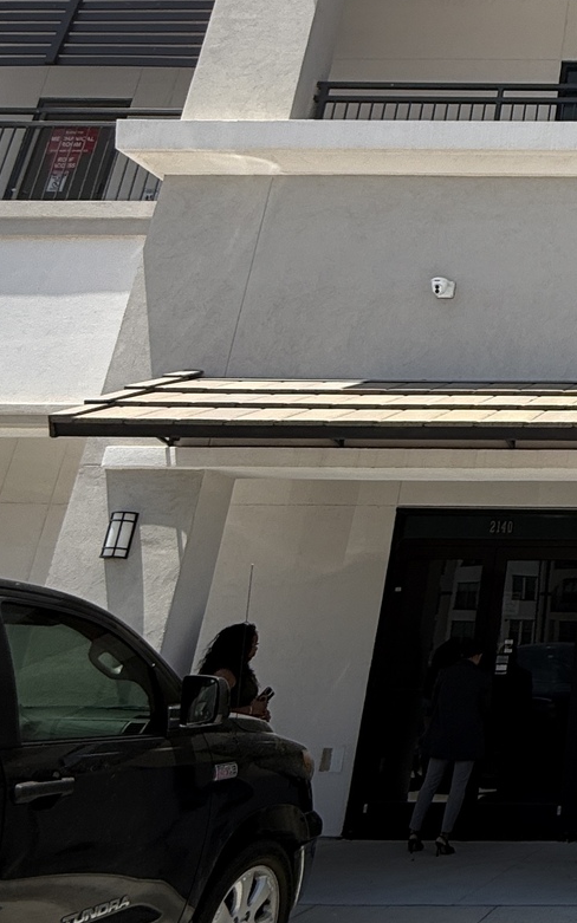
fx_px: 956
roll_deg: +0.0
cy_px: 318
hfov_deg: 26.3
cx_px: 823
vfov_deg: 50.7
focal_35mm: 38
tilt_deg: +22.2
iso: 50
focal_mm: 2.22
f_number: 2.2
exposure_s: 1/1901
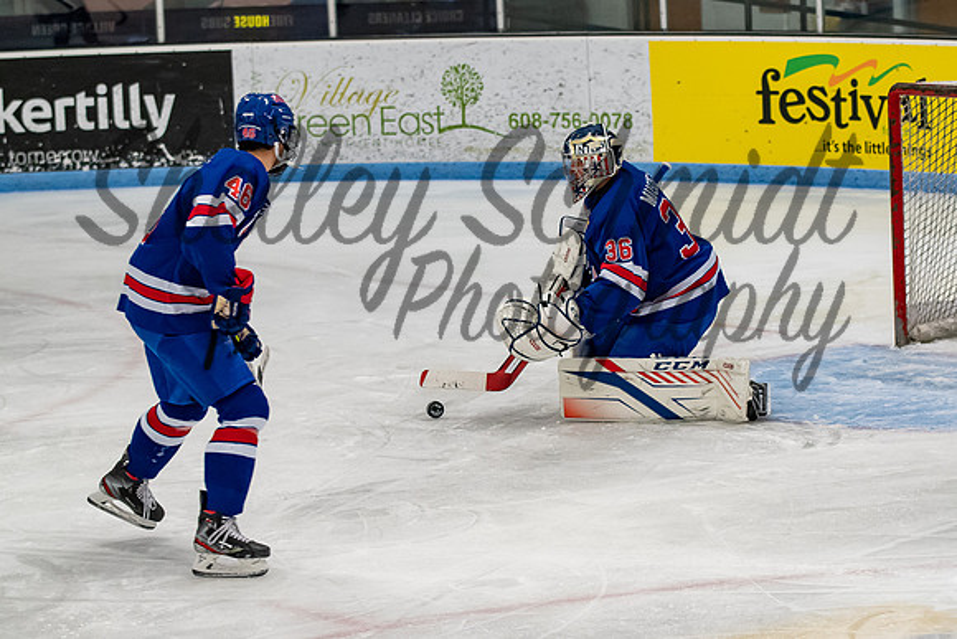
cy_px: 289
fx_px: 3987
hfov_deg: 13.7
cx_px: 598
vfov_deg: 9.2
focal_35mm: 150
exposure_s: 1/800
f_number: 3.2
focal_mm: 80
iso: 2000
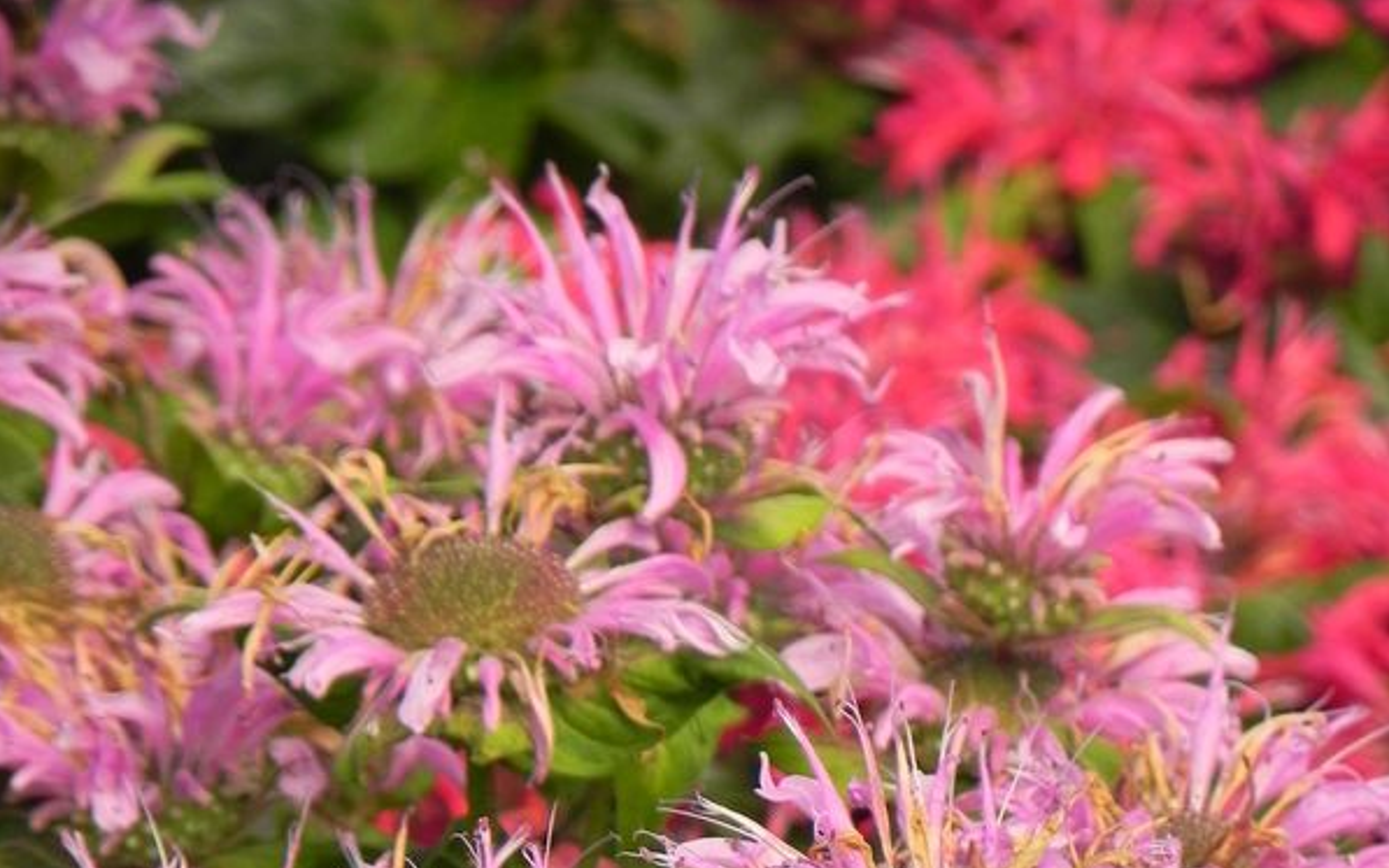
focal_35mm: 683
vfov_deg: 1.9
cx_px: 693
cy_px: 922
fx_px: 25852
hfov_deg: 3.1
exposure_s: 1/640
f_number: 5
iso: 160
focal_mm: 85.6
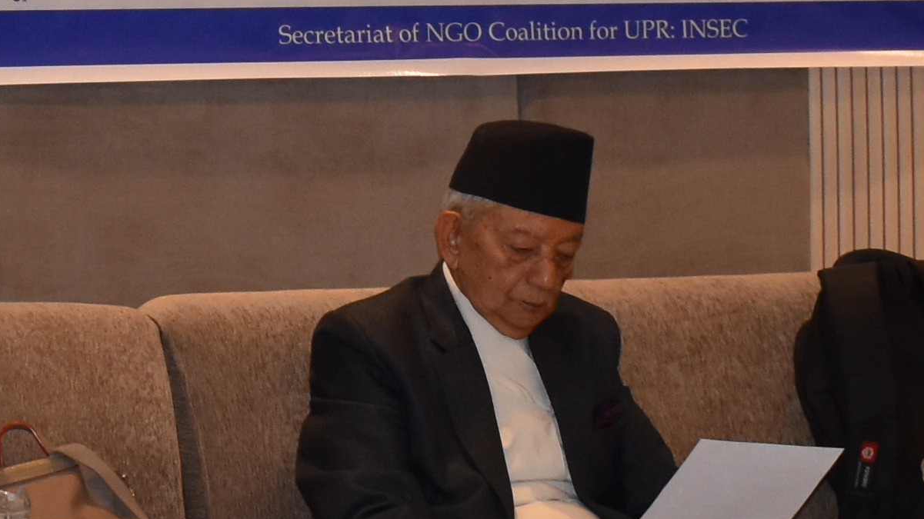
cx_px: -12
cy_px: 48
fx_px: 4424
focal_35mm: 181
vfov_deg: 6.7
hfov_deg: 11.8
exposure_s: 1/125
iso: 800
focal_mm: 23
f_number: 3.8
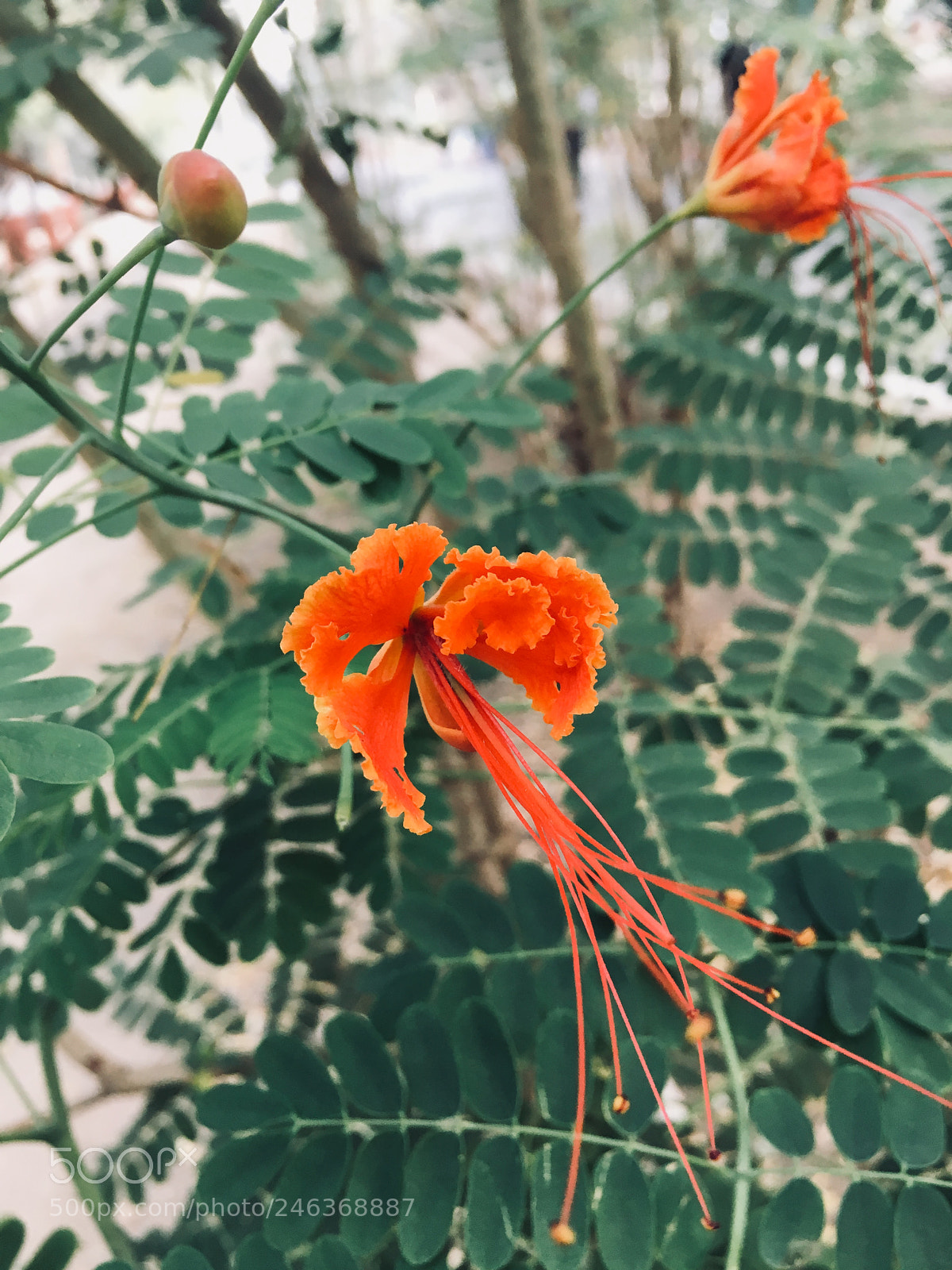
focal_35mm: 29
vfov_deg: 61.7
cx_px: 476
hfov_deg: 48.2
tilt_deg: -24.3
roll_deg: +12.4
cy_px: 635
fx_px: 1063
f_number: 2.2
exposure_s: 1/33
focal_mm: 4.15
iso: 40
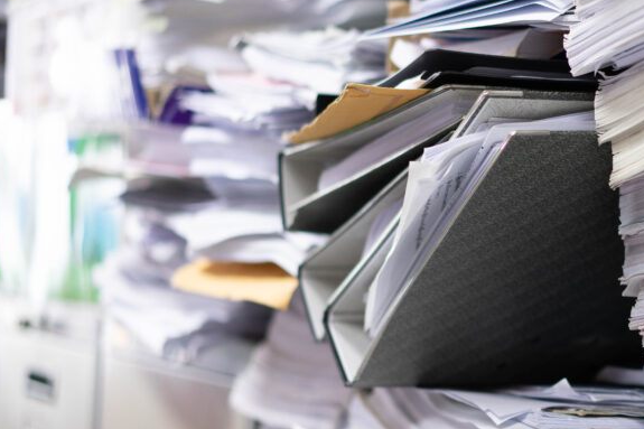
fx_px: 1753
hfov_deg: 20.4
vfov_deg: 13.9
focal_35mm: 98
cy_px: 275
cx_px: 568
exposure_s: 1/60
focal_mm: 55
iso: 320
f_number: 1.8
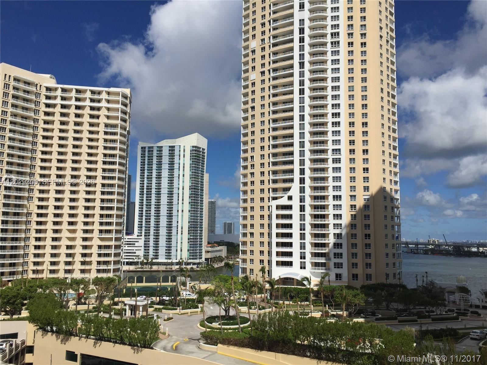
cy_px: 182
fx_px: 408
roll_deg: -0.3
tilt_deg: +7.2
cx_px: 244
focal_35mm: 29
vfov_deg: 48.2
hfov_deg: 61.7
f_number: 2.2
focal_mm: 4.15
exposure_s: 1/5650
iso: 32
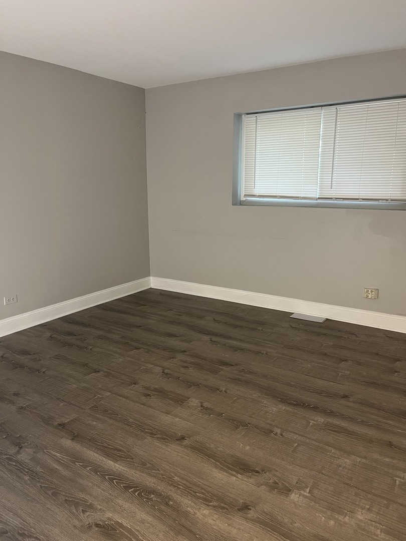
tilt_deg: -12.8
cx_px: 203
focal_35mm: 26
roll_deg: +0.8
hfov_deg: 53.1
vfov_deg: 67.3
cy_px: 270
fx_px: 407
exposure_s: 1/60
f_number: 1.6
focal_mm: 5.1
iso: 320
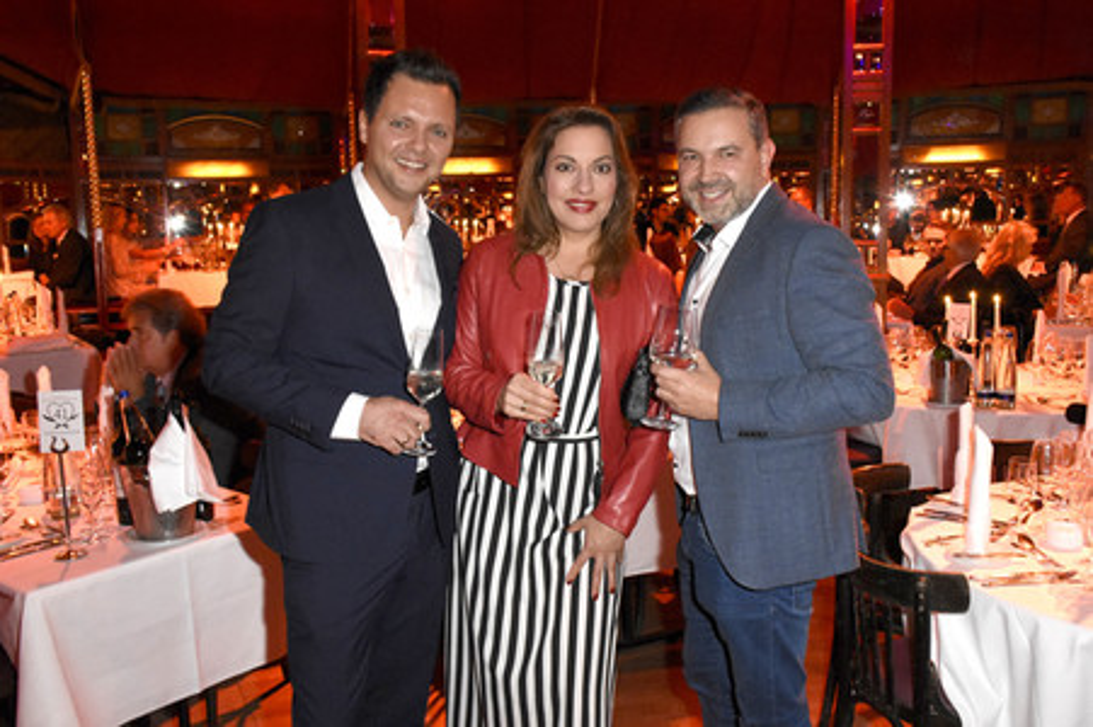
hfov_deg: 57.3
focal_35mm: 33
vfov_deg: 39.9
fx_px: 1001
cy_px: 364
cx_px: 546
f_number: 6.3
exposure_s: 1/60
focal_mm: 22
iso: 5000
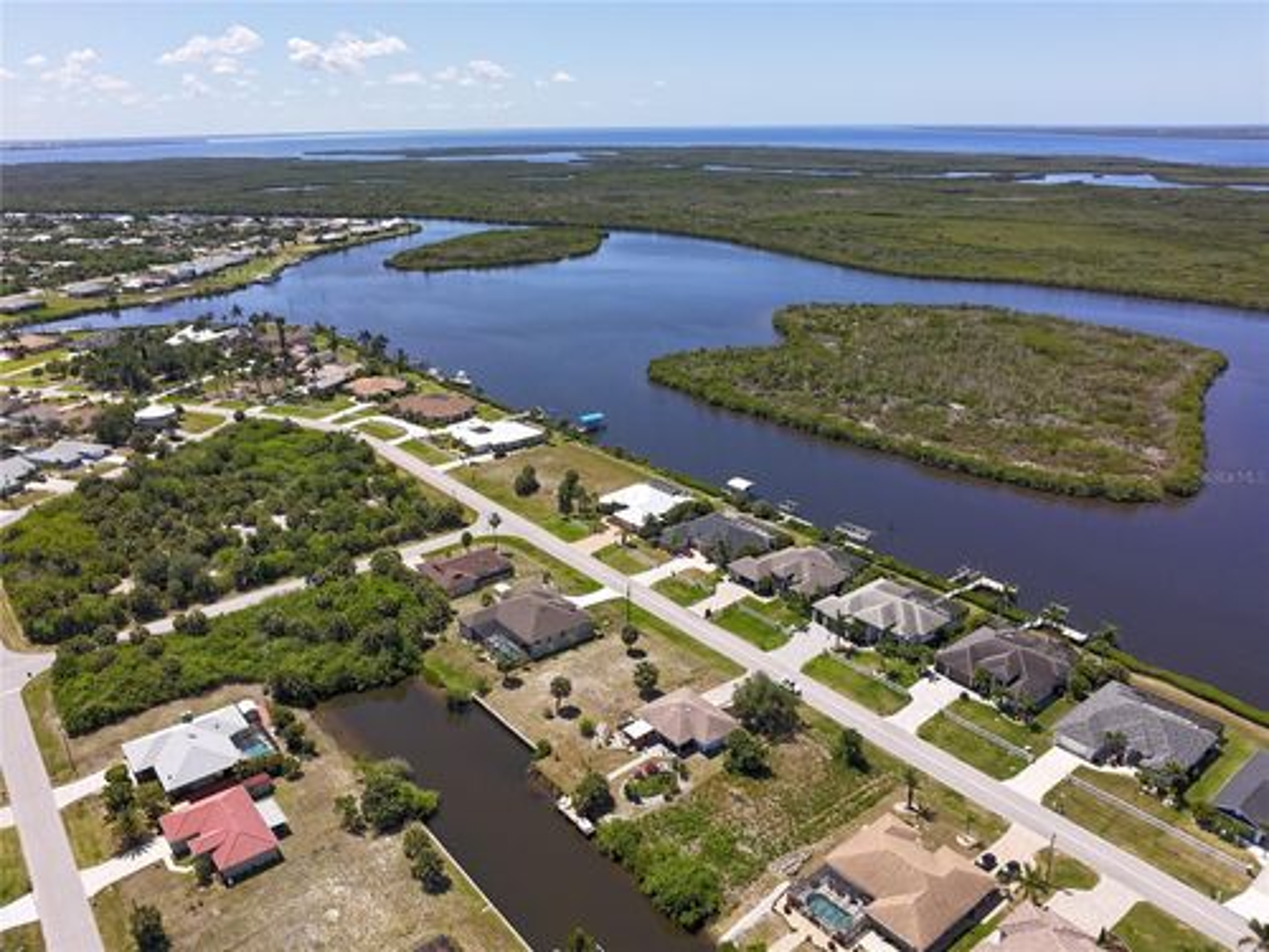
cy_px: 476
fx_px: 880
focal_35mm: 24
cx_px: 634
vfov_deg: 56.8
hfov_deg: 71.6
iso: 130
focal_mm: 4.55
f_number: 2.8
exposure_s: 1/1000
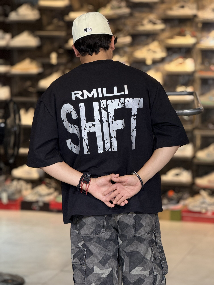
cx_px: 107
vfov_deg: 16.4
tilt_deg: -5.3
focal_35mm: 120
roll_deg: -1.3
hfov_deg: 12.3
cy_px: 142
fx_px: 989
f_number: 2.8
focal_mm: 15.66
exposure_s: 1/100
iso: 200
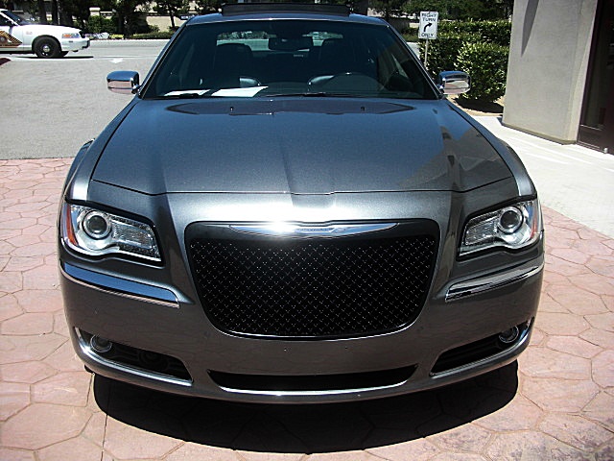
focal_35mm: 36
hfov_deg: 51.4
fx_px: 639
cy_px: 230
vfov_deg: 39.7
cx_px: 307
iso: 50
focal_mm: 6.3
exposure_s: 1/1000
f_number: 2.8
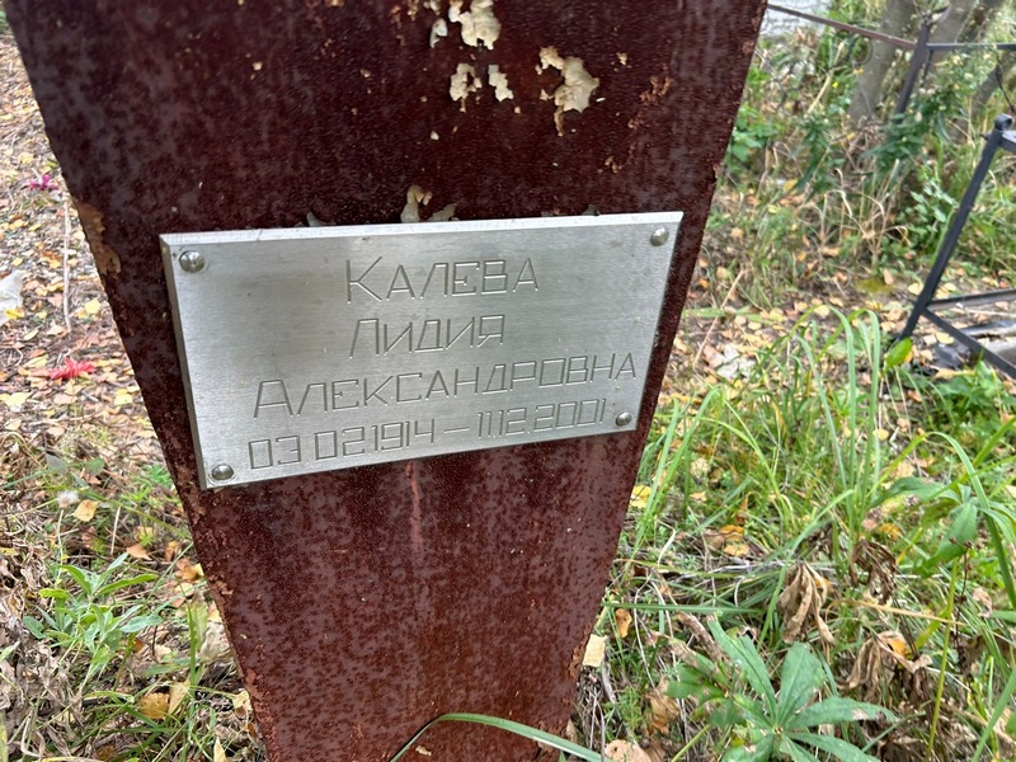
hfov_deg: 67.3
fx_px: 763
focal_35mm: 26
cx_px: 508
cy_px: 381
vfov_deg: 53.1
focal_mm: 5.7
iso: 64
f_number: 1.5
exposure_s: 1/121
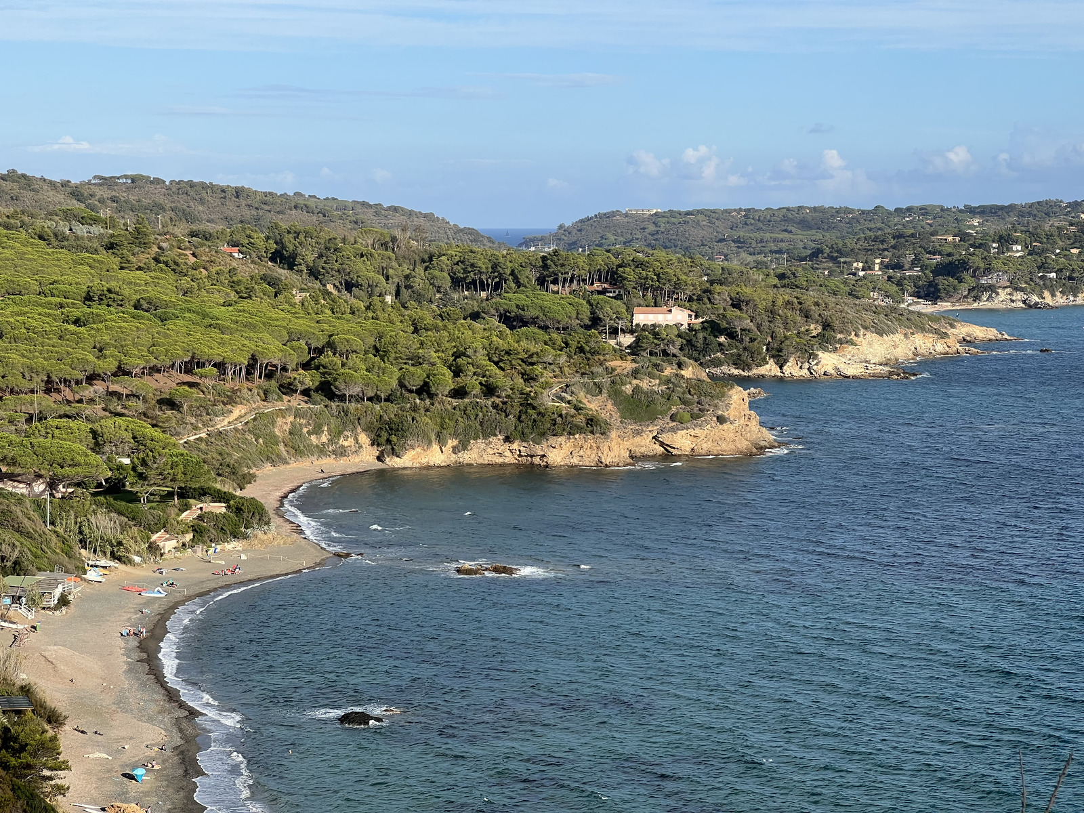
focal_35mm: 77
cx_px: 542
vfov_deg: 19.1
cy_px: 406
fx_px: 2411
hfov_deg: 25.3
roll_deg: +0.2
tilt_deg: -3.6
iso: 32
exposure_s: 1/853
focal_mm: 9
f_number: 2.8
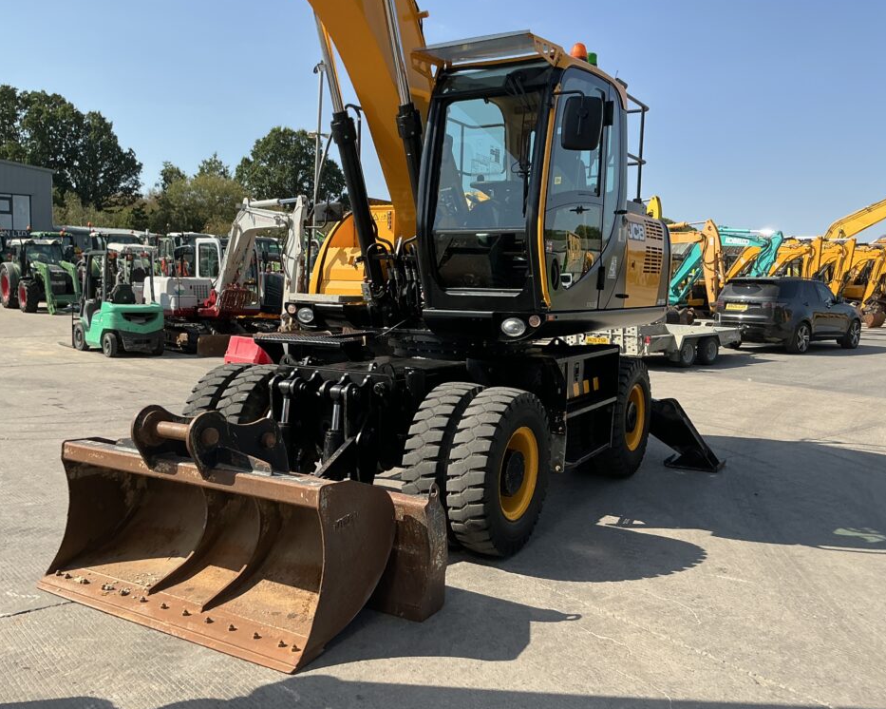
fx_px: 787
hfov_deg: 58.7
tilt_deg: -4.4
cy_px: 352
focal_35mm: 30
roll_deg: -2.8
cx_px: 406
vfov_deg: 48.5
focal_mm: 3
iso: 25
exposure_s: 1/1195
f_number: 1.8
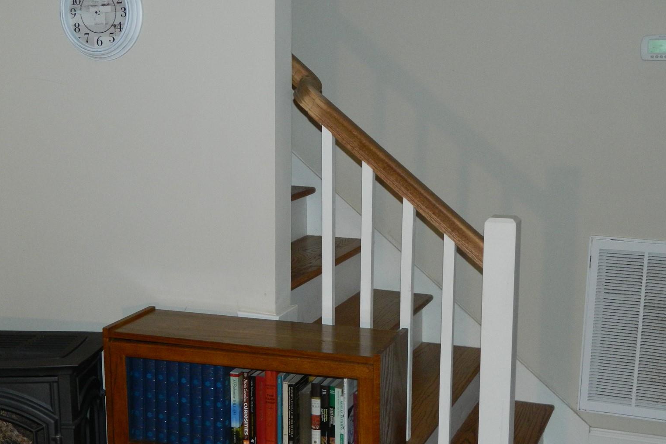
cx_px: 304
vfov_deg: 23.7
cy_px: 291
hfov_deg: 35.0
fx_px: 1054
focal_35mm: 57
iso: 200
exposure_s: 1/40
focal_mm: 7.3
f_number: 3.5
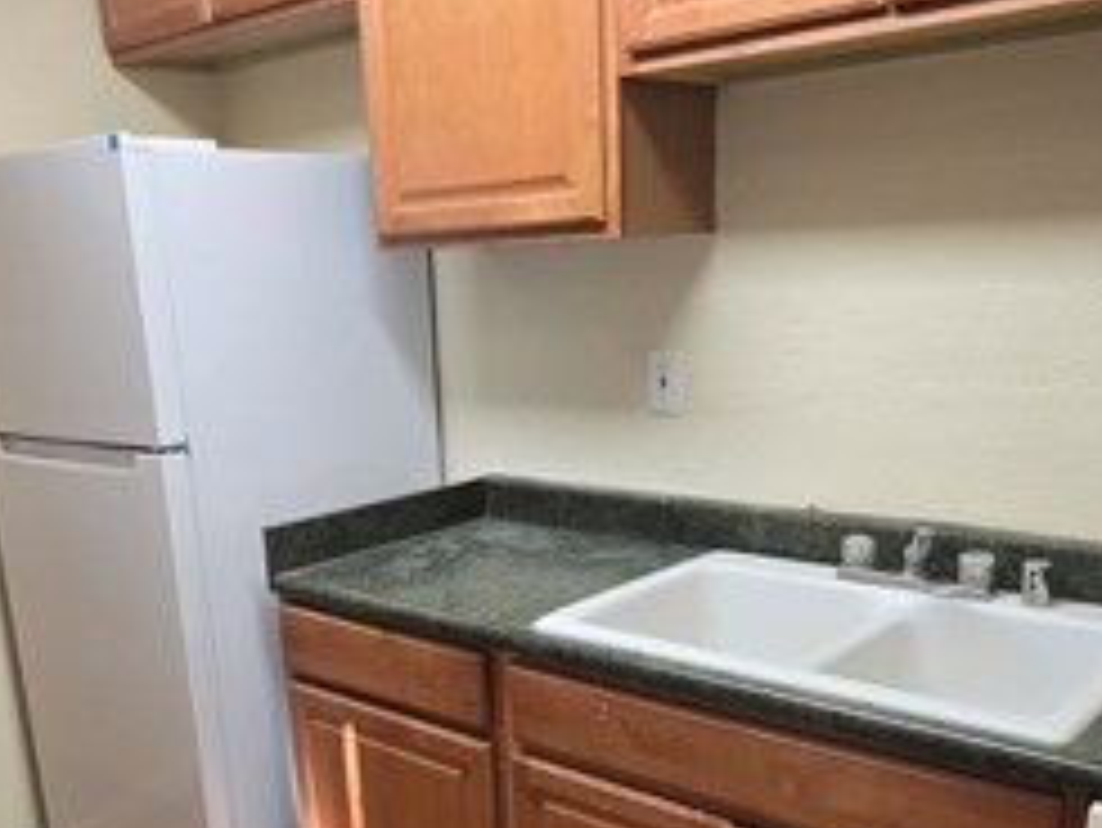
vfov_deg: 40.4
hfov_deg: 53.8
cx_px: 477
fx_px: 1083
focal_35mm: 34
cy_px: 639
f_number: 2.2
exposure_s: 1/60
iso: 200
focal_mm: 2.2
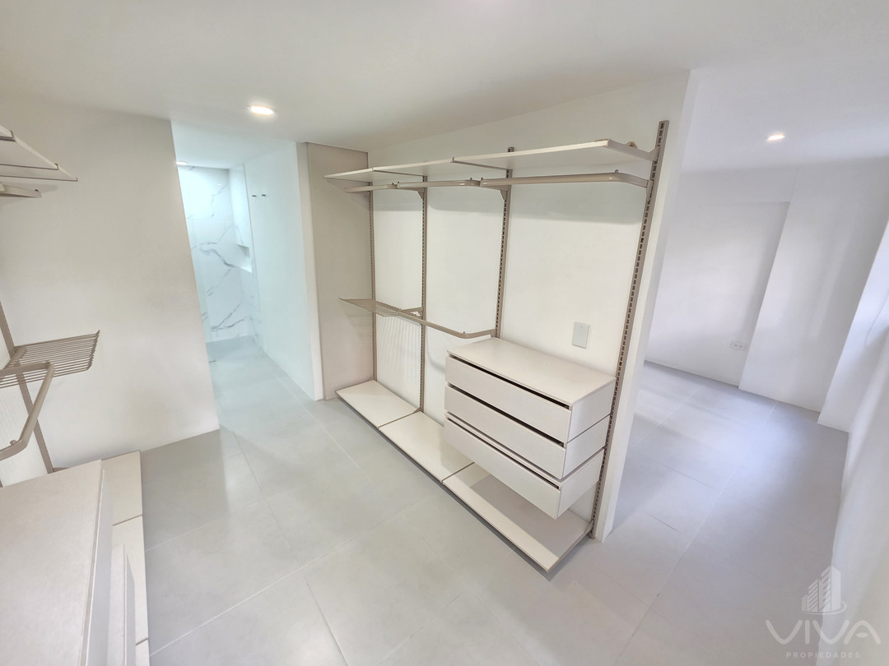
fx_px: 334
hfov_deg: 106.2
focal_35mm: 13
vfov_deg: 89.9
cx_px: 444
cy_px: 333
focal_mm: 2.2
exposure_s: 1/53
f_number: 1.9
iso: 250
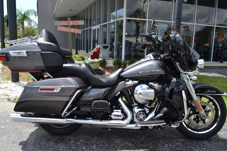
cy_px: 76
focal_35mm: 31
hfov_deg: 60.3
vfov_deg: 42.3
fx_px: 195
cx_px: 116
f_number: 7.1
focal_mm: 20
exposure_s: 1/200
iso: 100
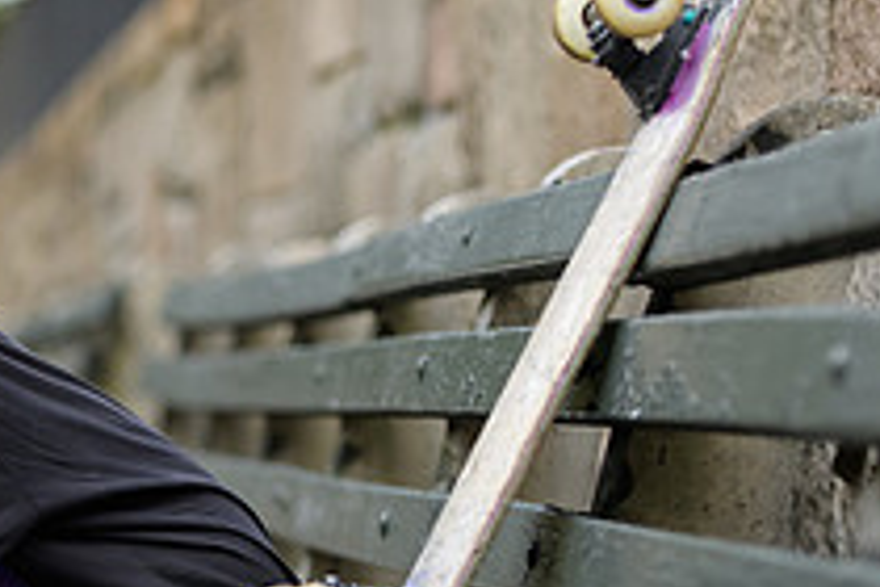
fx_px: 6404
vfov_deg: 5.2
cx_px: -21
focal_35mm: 262
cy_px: 338
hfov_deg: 7.8
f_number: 3.2
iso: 800
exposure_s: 1/1250
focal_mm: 95
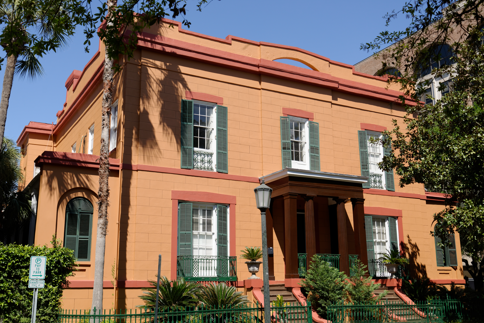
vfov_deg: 36.0
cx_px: 245
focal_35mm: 37
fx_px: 498
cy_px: 157
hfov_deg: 51.9
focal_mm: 36
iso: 100
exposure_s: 1/500
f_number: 7.1
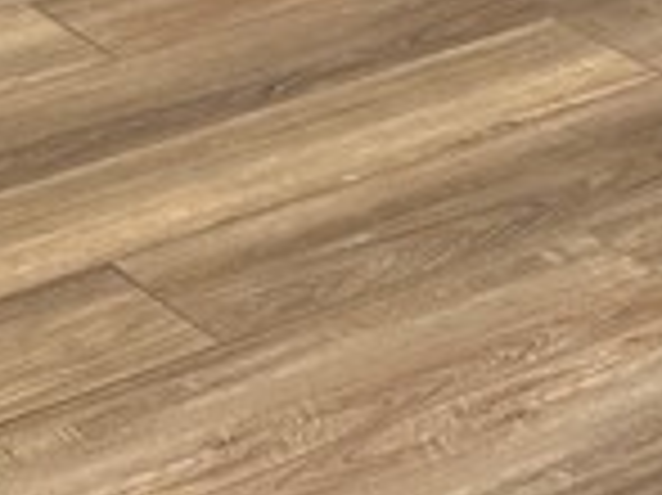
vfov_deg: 7.5
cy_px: -1130
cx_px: 775
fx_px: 3191
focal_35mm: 167
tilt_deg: -1.7
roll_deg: -0.2
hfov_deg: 11.6
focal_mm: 6.76
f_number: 1.78
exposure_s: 1/168
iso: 100
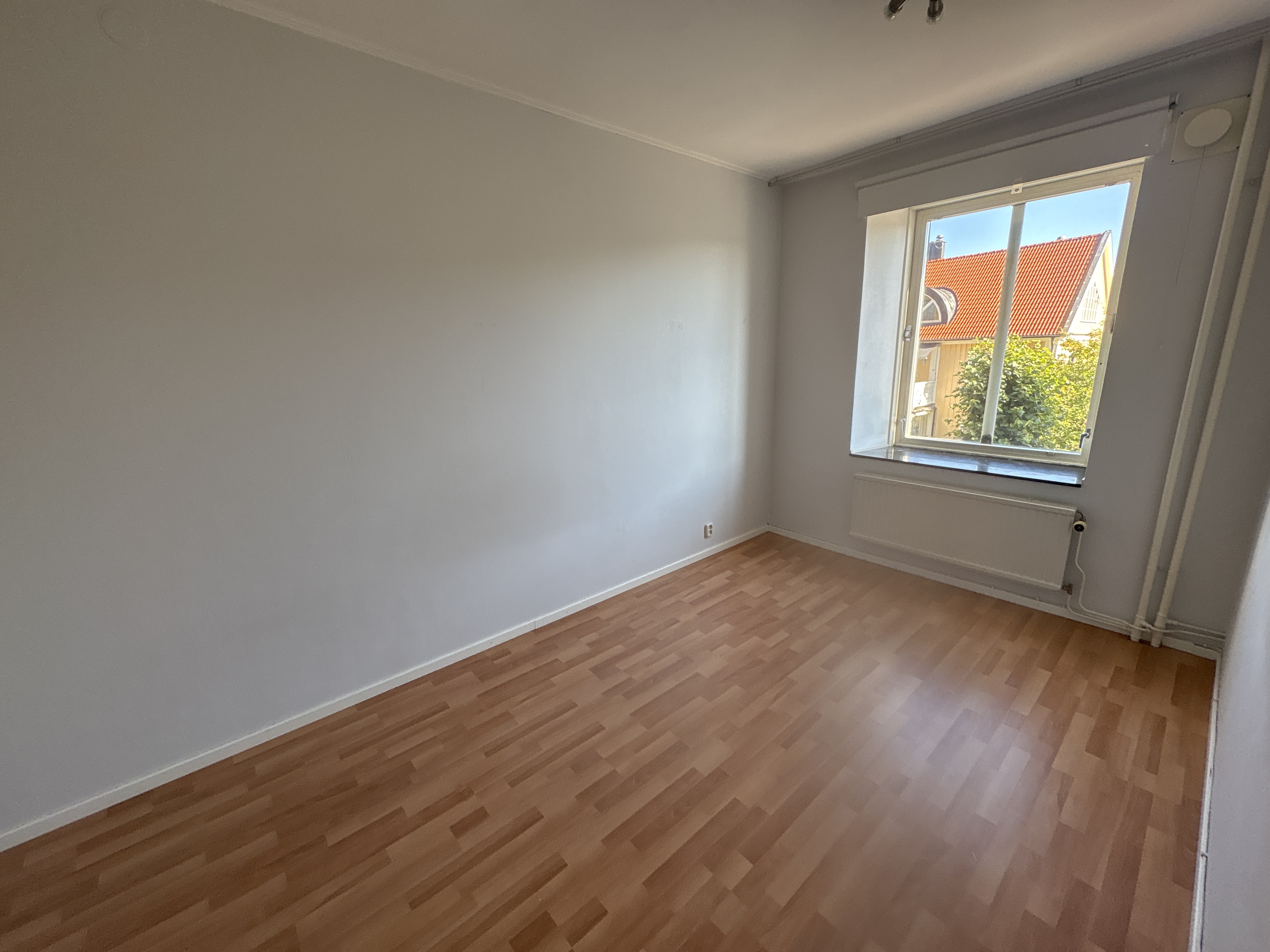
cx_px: 635
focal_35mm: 14
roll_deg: +1.9
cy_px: 476
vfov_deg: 85.7
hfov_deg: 102.1
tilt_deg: -12.5
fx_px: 514
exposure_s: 1/99
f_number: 2.2
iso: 125
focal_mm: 2.22
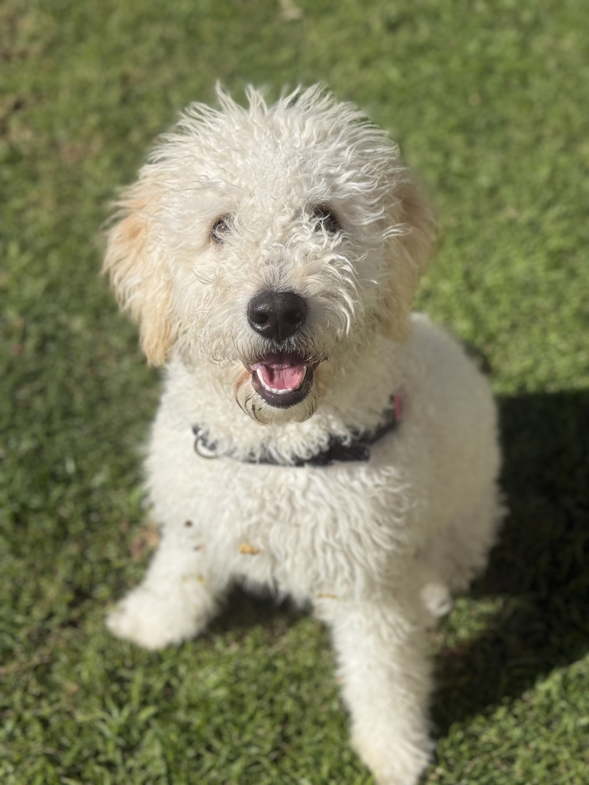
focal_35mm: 48
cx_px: 294
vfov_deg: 39.7
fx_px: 1089
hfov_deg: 30.3
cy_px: 392
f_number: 1.78
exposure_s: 1/7874
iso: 64
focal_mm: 6.76
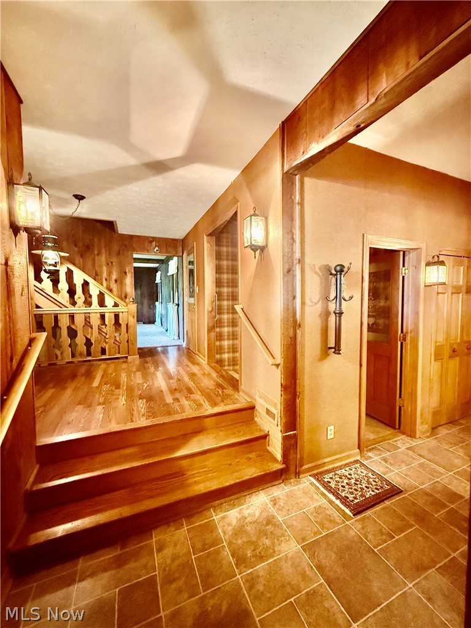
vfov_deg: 102.1
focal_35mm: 14
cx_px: 236
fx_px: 254
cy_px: 314
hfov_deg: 85.7
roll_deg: +0.2
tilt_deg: -2.3
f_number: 2.2
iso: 1250
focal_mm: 2.22
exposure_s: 1/40
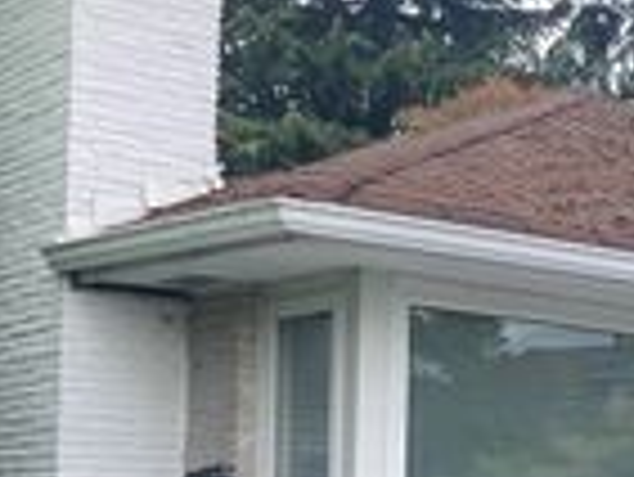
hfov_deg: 18.4
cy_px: 529
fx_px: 1815
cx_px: 827
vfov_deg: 14.6
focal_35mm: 99
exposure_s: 1/615
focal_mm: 3.99
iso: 20
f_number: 1.8
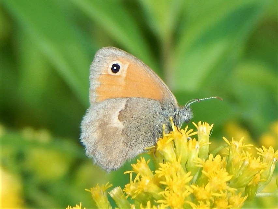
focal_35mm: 346
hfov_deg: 5.7
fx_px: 2779
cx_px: 139
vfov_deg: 4.3
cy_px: 104
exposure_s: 1/200
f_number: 5.7
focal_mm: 62.2
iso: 125
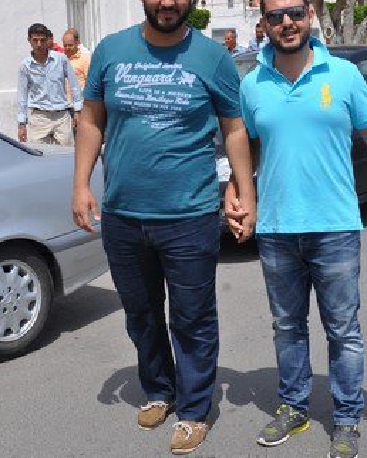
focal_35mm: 67
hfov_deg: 22.8
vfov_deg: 28.3
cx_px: 223
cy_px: 240
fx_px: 909
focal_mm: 32
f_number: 10
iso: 200
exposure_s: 1/400
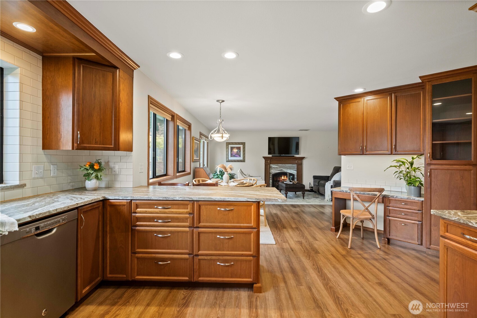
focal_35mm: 16
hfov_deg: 96.7
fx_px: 212
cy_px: 159
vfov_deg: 73.7
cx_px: 238
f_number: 7.1
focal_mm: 16
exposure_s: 1/25
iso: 2500
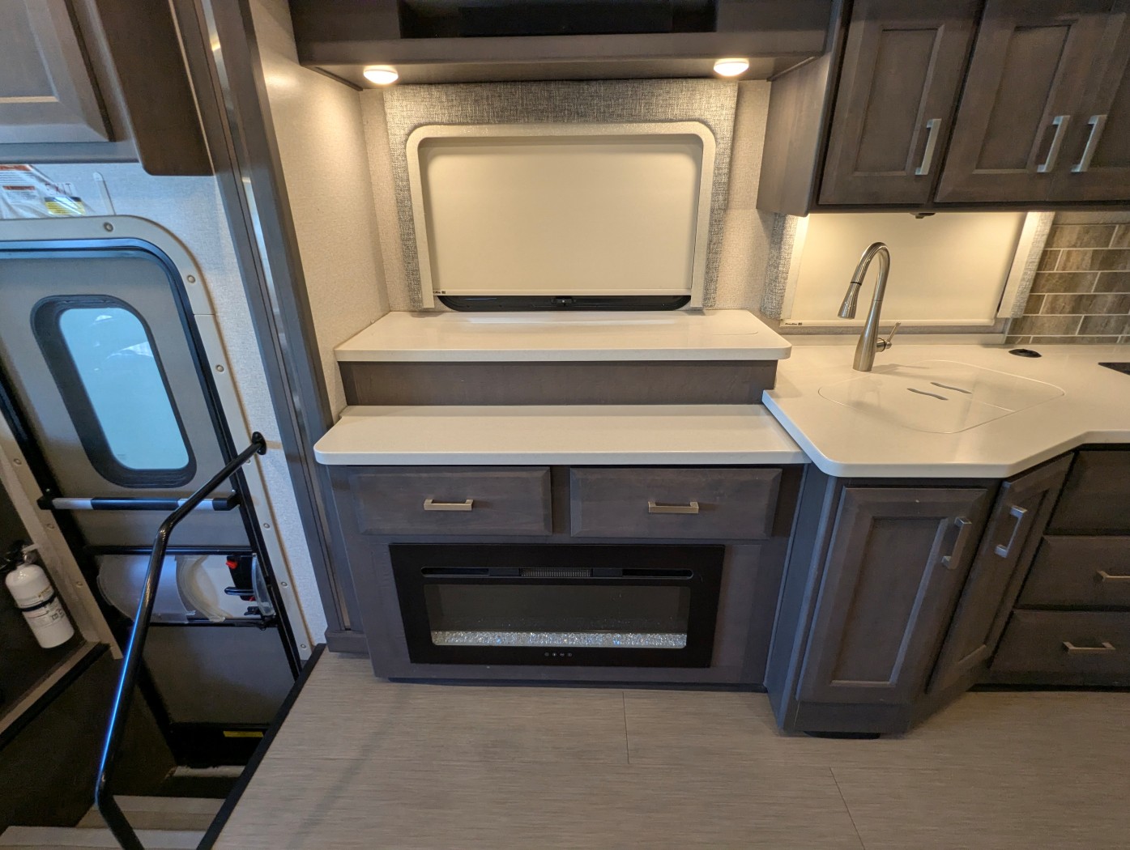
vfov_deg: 78.2
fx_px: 523
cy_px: 425
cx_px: 565
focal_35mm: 16
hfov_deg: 94.4
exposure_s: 1/87.7
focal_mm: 2.35
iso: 163
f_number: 2.2
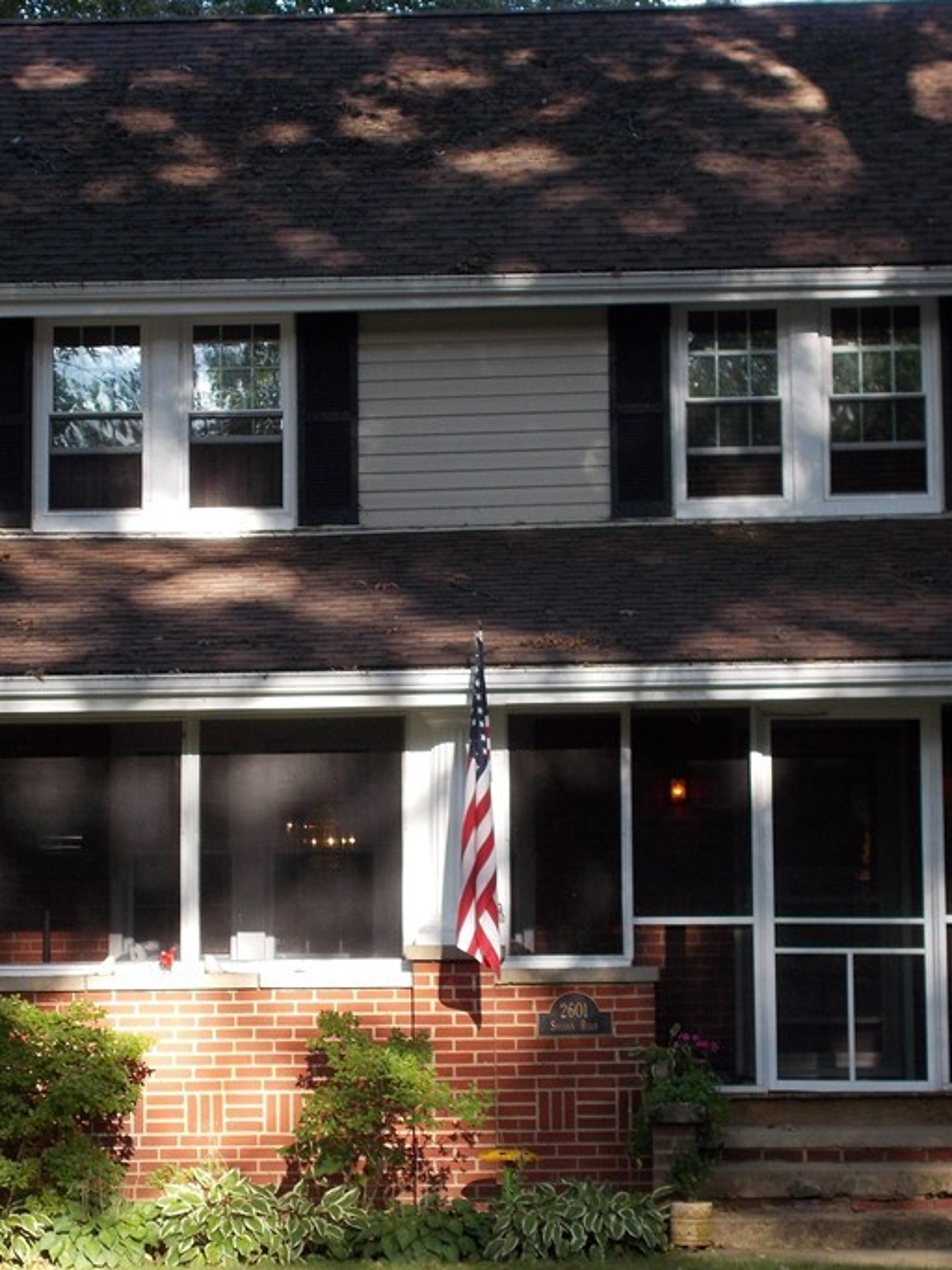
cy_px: 651
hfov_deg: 14.9
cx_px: 402
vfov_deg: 19.8
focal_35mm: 99
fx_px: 3631
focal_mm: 11.8
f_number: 5.3
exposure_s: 1/60
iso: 125
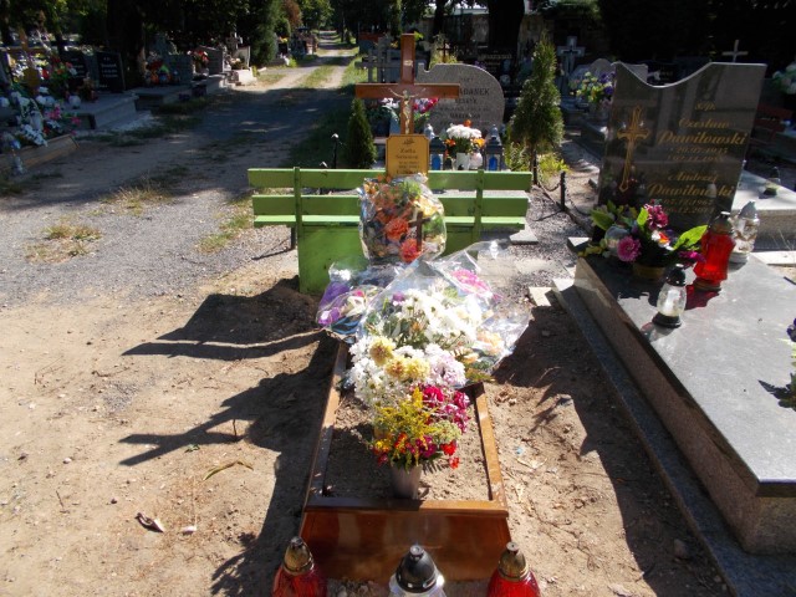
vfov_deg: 53.1
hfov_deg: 67.3
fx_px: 598
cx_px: 398
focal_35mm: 26
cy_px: 298
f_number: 8
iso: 80
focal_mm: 4.6
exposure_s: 1/100
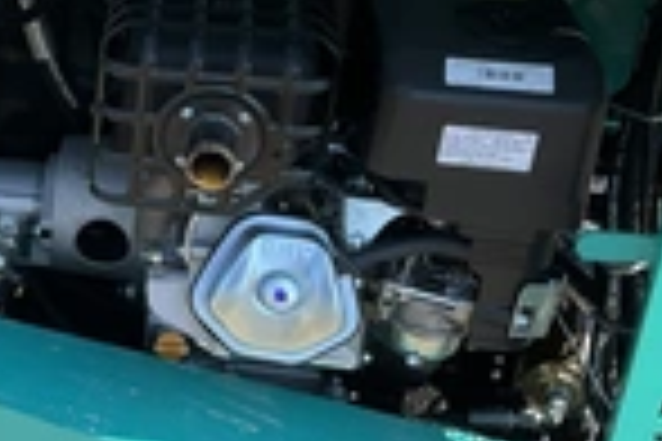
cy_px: 198
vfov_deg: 16.6
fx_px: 1508
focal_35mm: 82
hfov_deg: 22.4
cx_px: -176
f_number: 1.8
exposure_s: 1/650
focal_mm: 3
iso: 25
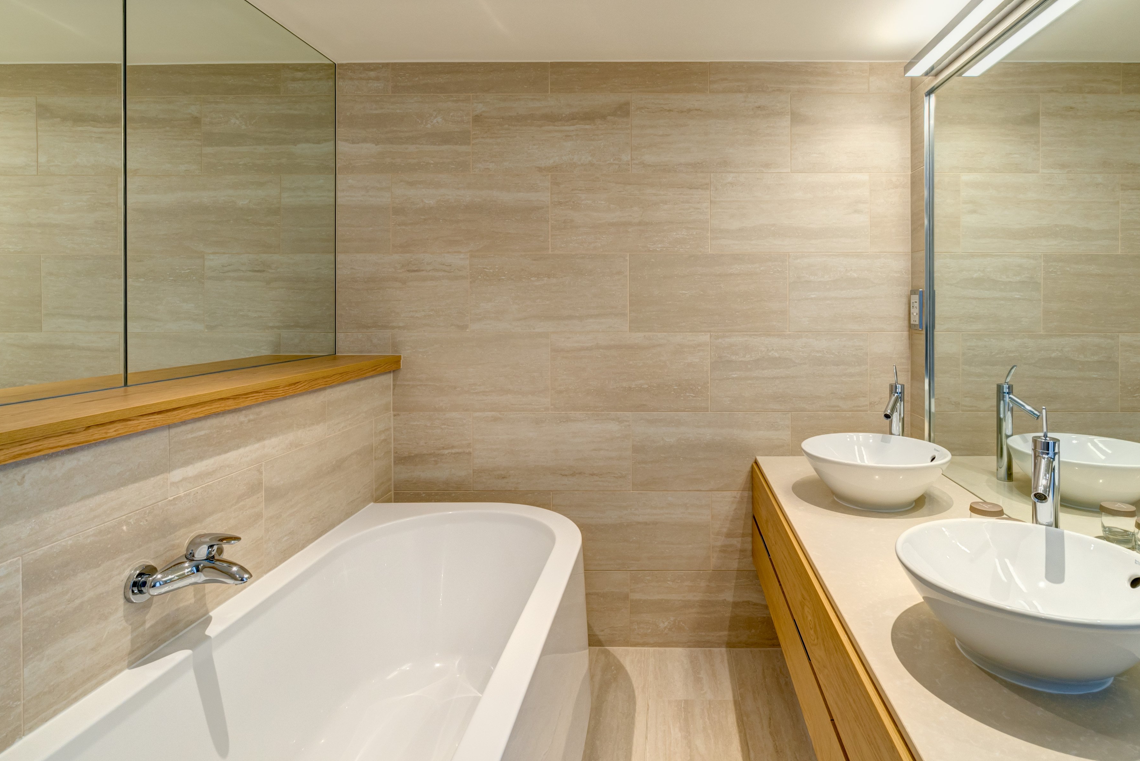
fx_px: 602
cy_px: 334
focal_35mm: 19
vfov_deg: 64.4
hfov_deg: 86.4
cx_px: 649
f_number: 10
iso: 400
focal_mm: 16
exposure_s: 1/13
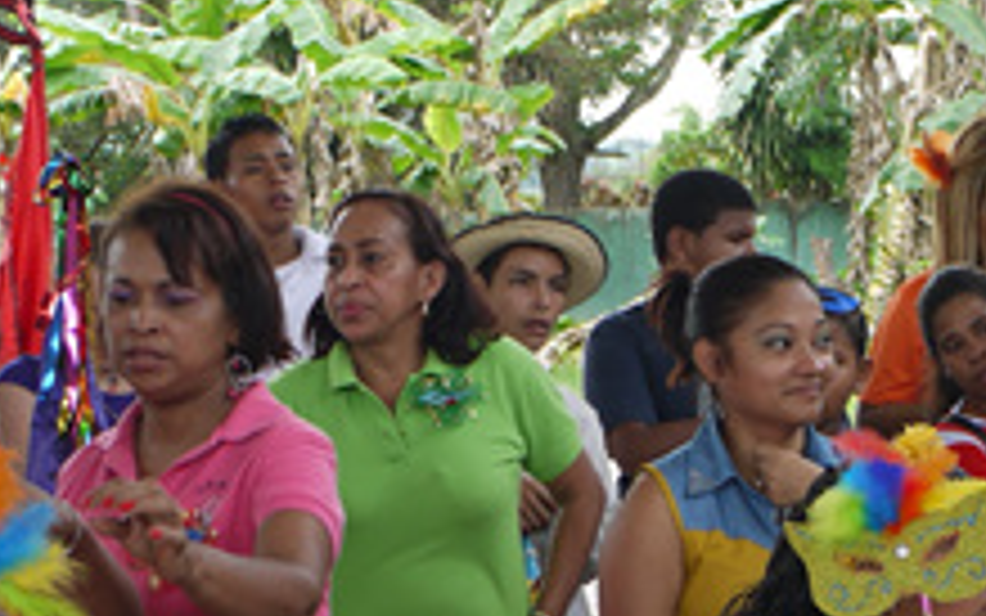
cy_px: 832
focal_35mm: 124
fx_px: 3333
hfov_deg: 16.2
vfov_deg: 10.3
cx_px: 1139
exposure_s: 1/60
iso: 100
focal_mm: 20
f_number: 4.4
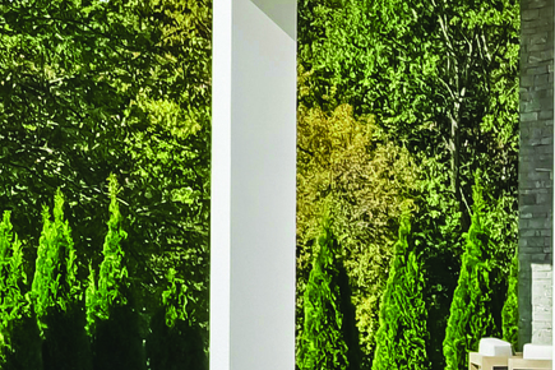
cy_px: 154
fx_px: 3268
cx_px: -788
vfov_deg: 6.5
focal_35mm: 212
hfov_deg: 8.8
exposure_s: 1/250
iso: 320
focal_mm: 30
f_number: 8
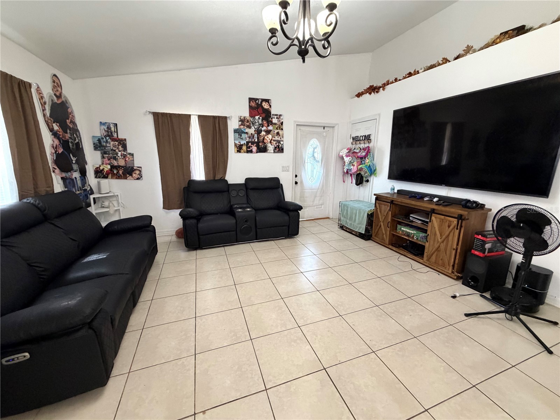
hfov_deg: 102.1
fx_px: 226
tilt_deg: -14.5
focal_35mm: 14
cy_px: 210
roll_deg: +0.2
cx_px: 280
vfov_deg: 85.7
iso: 400
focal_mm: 2.22
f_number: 2.2
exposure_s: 1/60
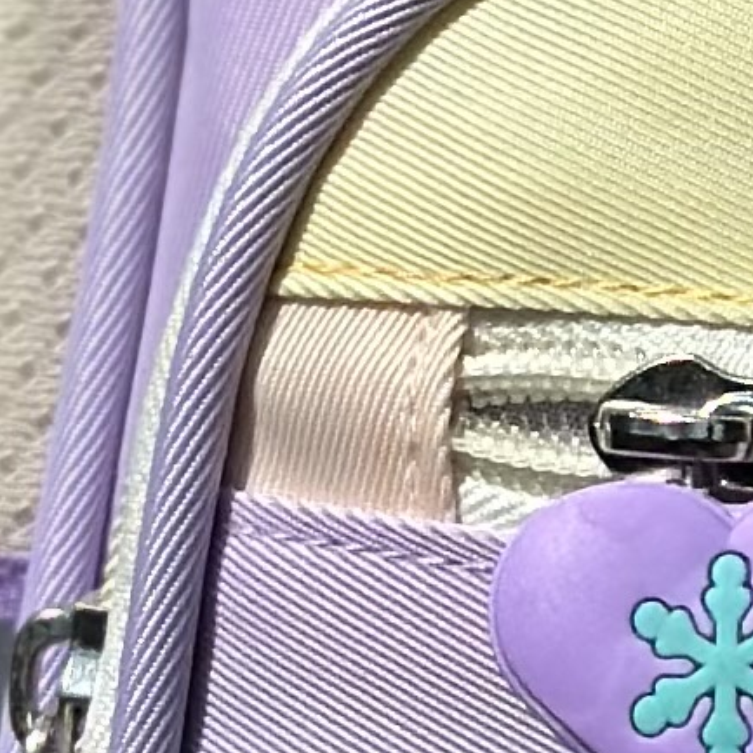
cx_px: 1793
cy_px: -299
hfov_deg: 4.3
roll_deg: -1.8
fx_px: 9721
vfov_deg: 4.4
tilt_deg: -2.2
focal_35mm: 395
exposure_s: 1/15873
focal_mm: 6.86
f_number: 1.78
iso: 100
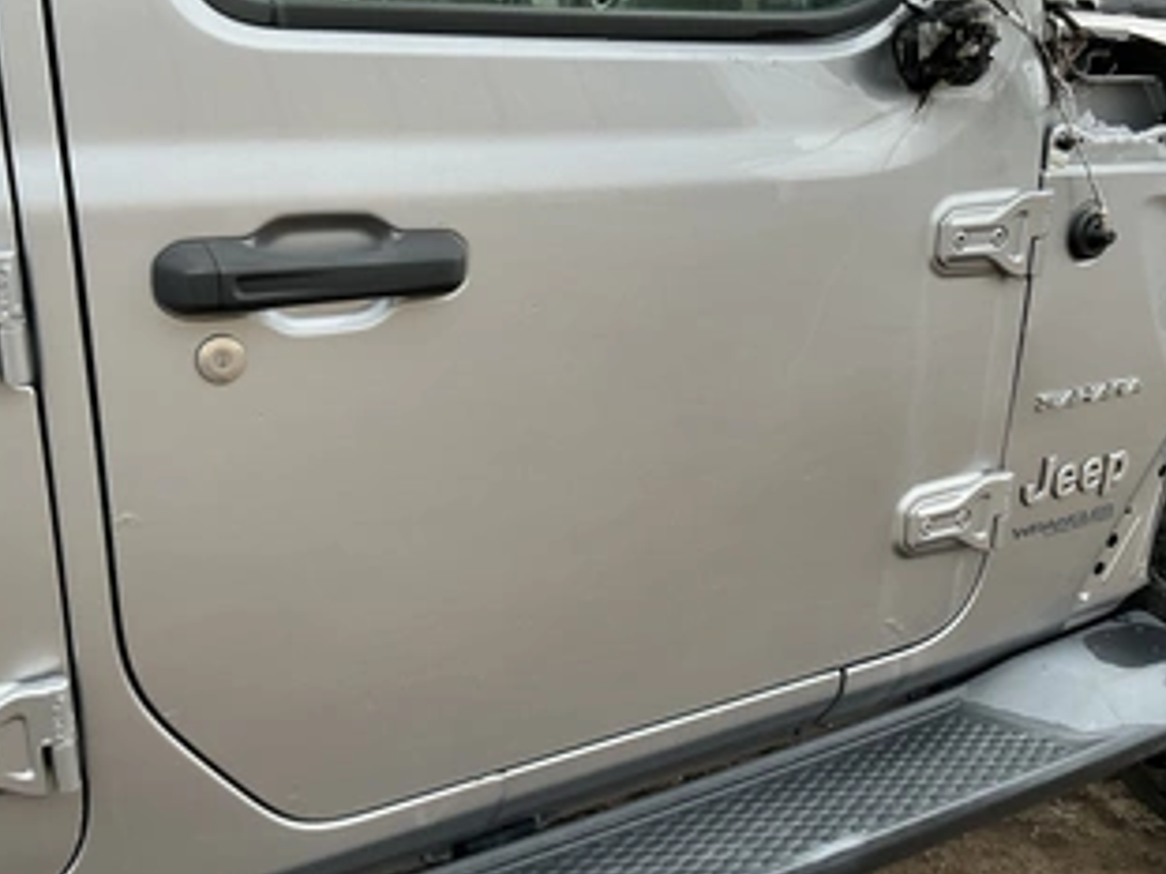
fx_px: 1212
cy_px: 443
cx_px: 607
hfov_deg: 51.4
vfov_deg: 39.6
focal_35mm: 36
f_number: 1.8
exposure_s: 1/122
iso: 40
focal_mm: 3
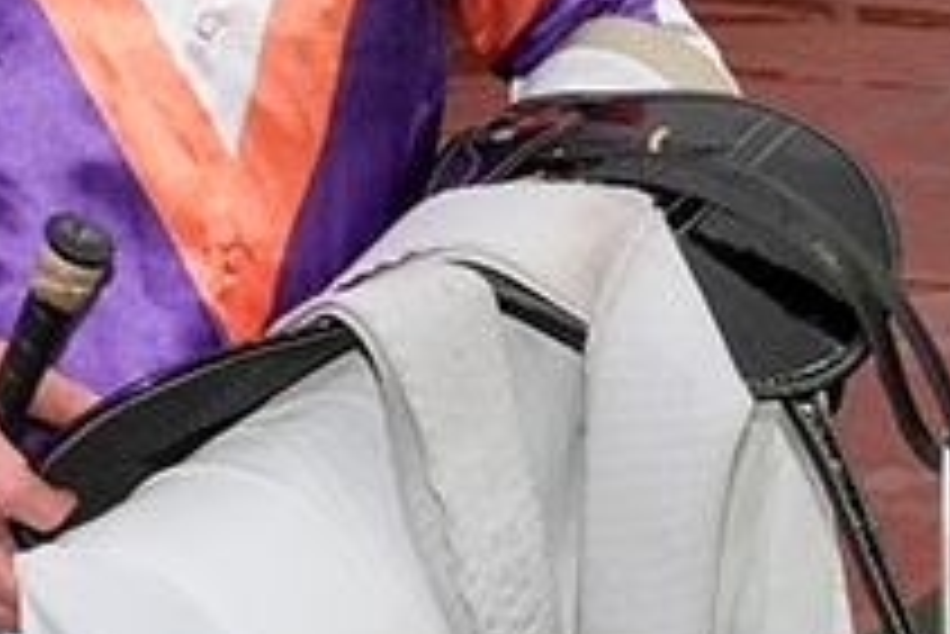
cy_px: -605
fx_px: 4383
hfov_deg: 11.9
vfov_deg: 7.9
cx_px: -401
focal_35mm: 166
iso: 2000
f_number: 22
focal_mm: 35
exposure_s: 1/160
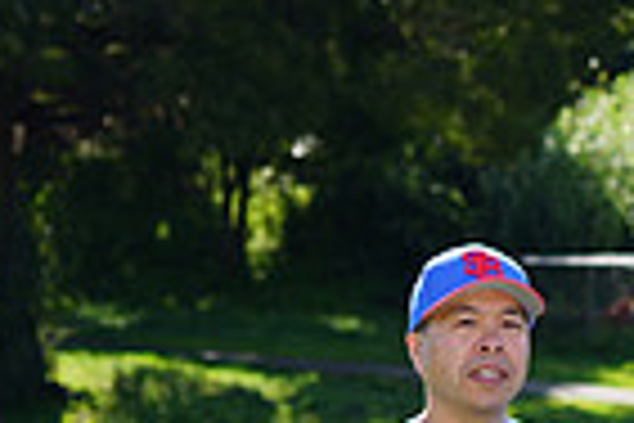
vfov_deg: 3.3
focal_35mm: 412
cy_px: 790
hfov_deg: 5.0
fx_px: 7255
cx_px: 877
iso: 100
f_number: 6.3
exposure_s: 1/250
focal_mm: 100
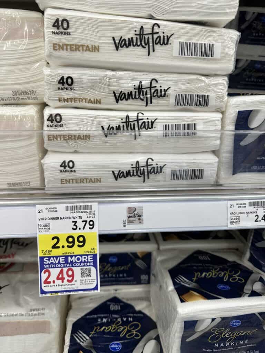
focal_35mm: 24
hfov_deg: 56.8
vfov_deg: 71.6
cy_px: 176
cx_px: 132
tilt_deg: -19.9
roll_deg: -1.0
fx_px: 245
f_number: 1.78
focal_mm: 6.86
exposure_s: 1/62
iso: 64
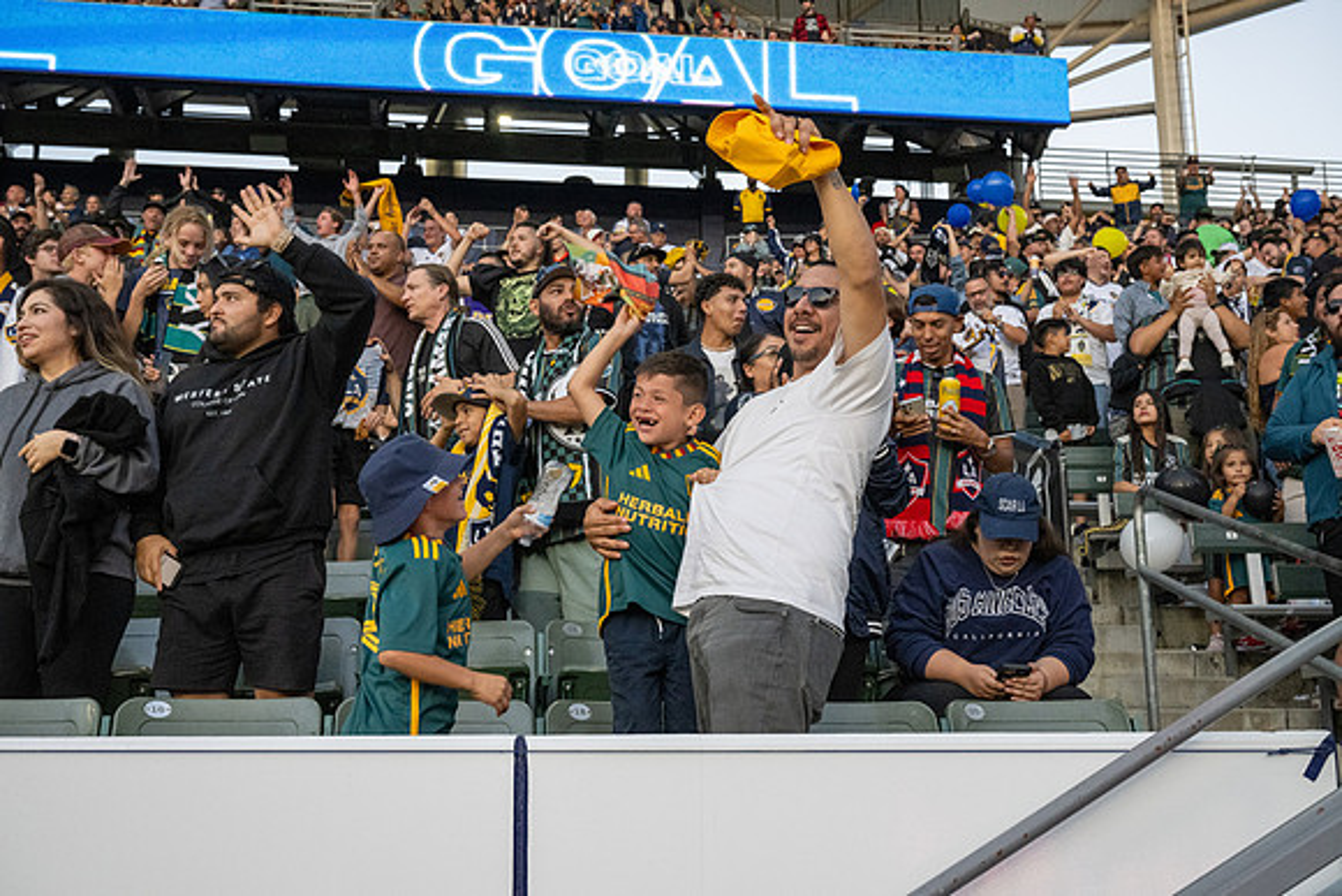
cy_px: 448
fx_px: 1603
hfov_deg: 45.4
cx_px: 671
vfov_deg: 31.2
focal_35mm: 43
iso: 4500
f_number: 8
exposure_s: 1/400
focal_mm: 43
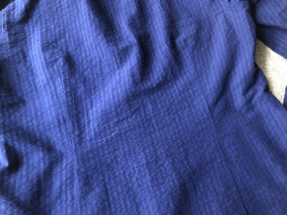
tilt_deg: -70.1
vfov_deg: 49.7
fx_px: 232
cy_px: 108
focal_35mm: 28
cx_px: 144
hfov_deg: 63.4
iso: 80
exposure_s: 1/7
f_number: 1.8
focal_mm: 4
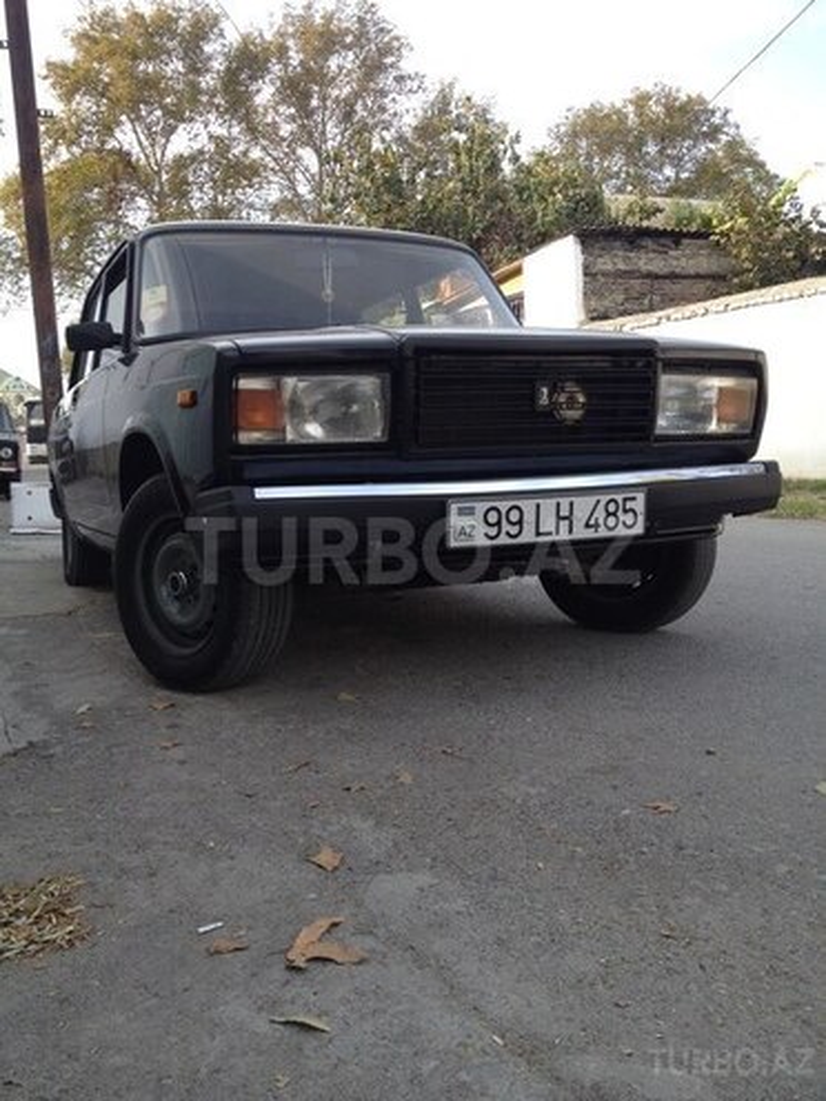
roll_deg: +2.7
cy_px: 550
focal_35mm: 35
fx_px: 1114
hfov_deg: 40.7
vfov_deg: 52.6
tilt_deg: -9.0
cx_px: 413
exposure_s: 1/373
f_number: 2.4
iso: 50
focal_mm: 4.28
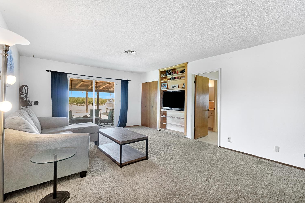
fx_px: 127
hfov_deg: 100.4
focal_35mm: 15
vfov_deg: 77.3
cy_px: 102
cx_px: 152
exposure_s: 1/8
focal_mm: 10
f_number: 8
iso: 320
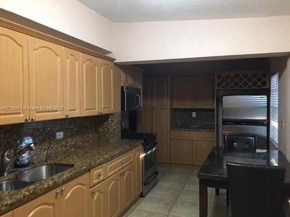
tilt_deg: +1.1
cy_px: 108
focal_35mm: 29
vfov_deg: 48.2
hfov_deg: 61.7
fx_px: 243
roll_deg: +0.1
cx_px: 145
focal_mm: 4.15
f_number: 2.2
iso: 80
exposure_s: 1/8
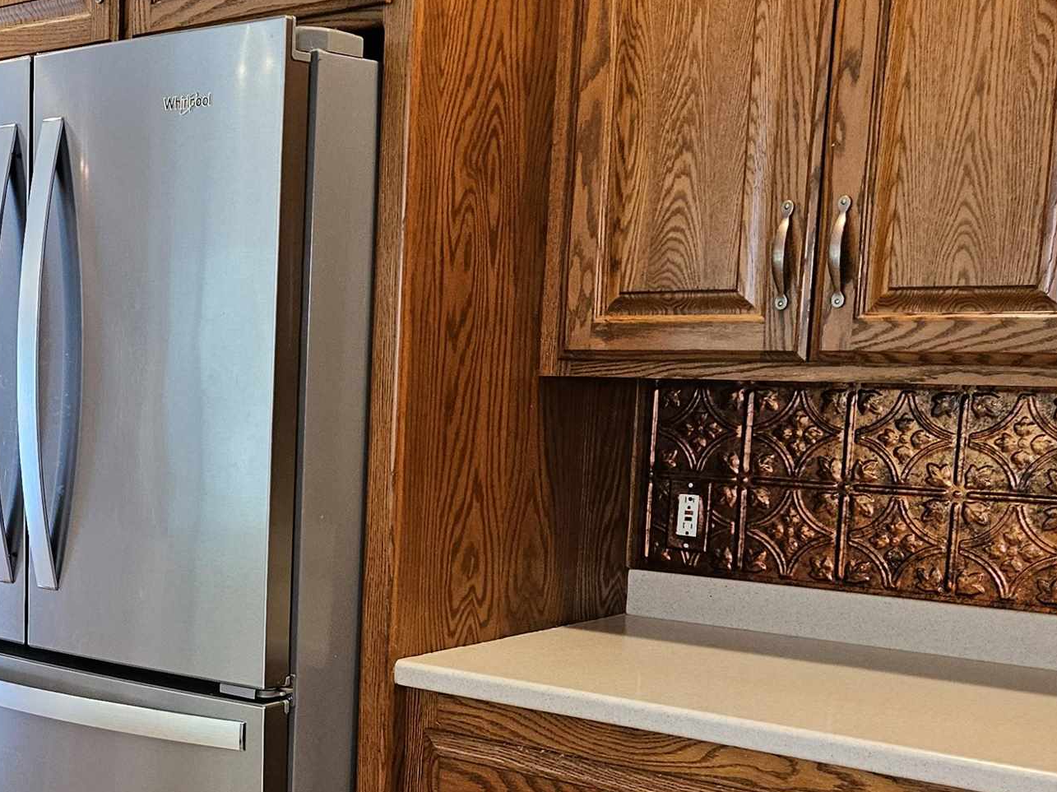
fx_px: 1679
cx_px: 69
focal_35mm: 55
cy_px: 561
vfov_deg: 26.3
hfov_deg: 32.8
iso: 400
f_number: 1.8
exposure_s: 1/120
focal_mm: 5.4
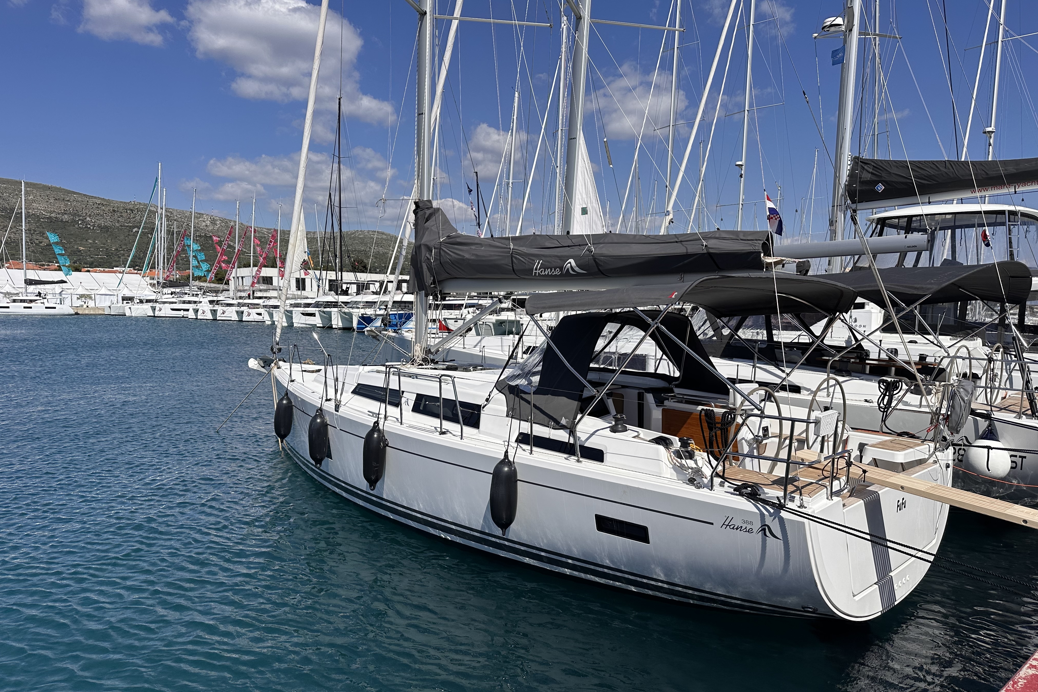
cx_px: 518
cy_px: 381
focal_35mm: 25
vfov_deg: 51.2
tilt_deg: -5.2
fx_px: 721
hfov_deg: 71.5
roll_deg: -1.8
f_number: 1.78
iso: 80
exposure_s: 1/8929
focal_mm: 6.86
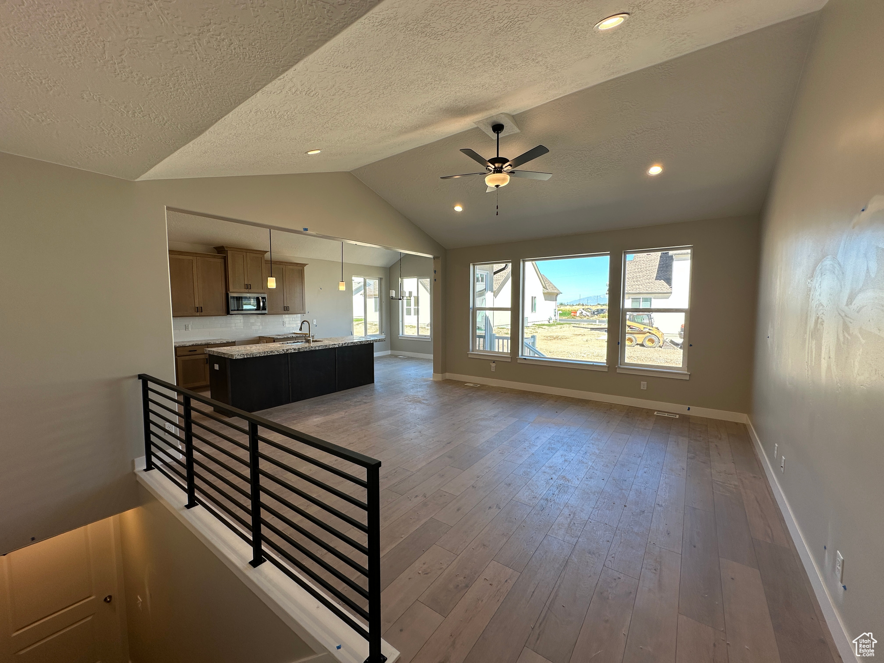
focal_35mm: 14
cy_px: 332
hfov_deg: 102.1
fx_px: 358
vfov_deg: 85.7
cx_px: 442
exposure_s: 1/161
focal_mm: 2.22
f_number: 2.2
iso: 40
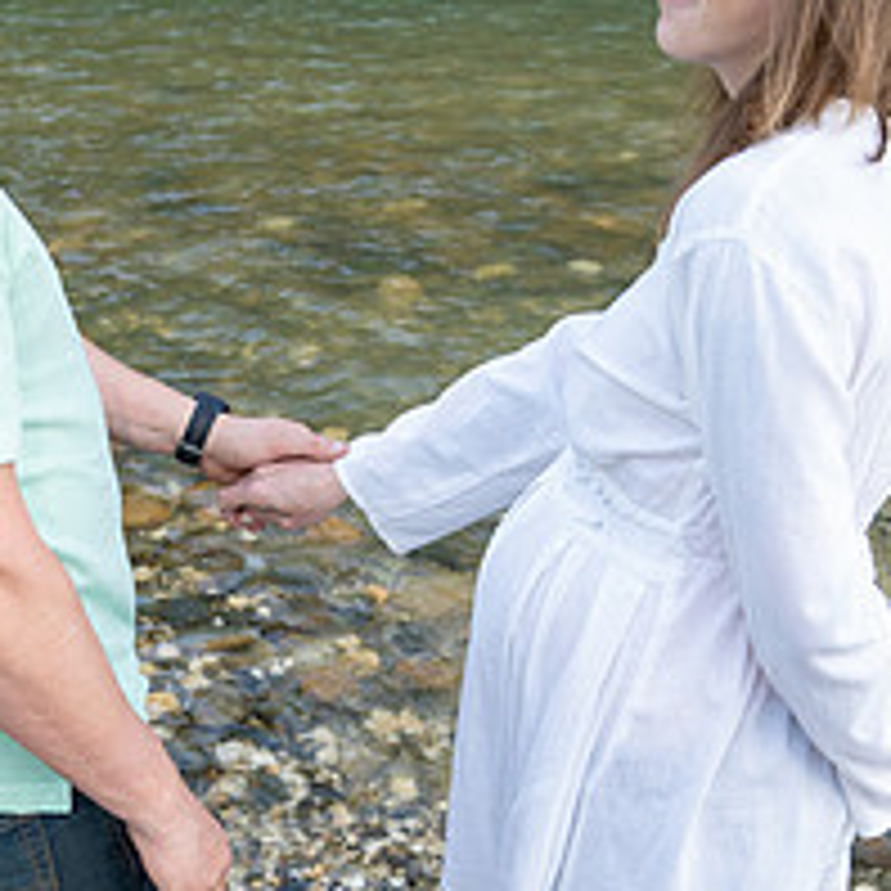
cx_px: 270
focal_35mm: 54
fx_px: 1573
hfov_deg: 31.3
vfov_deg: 31.4
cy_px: 576
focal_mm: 28
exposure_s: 1/250
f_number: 4
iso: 800
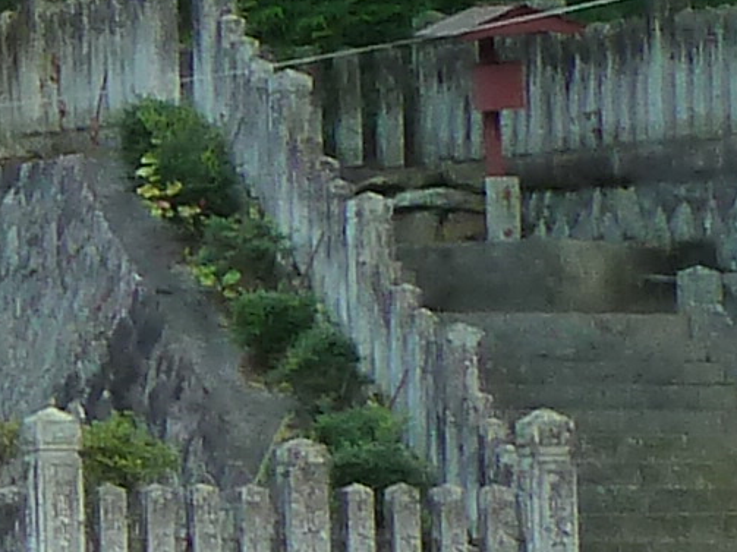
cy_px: 89
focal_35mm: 350
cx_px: -2188
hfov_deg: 5.1
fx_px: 7450
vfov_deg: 4.2
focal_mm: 7.3
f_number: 3.7
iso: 125
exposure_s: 1/80
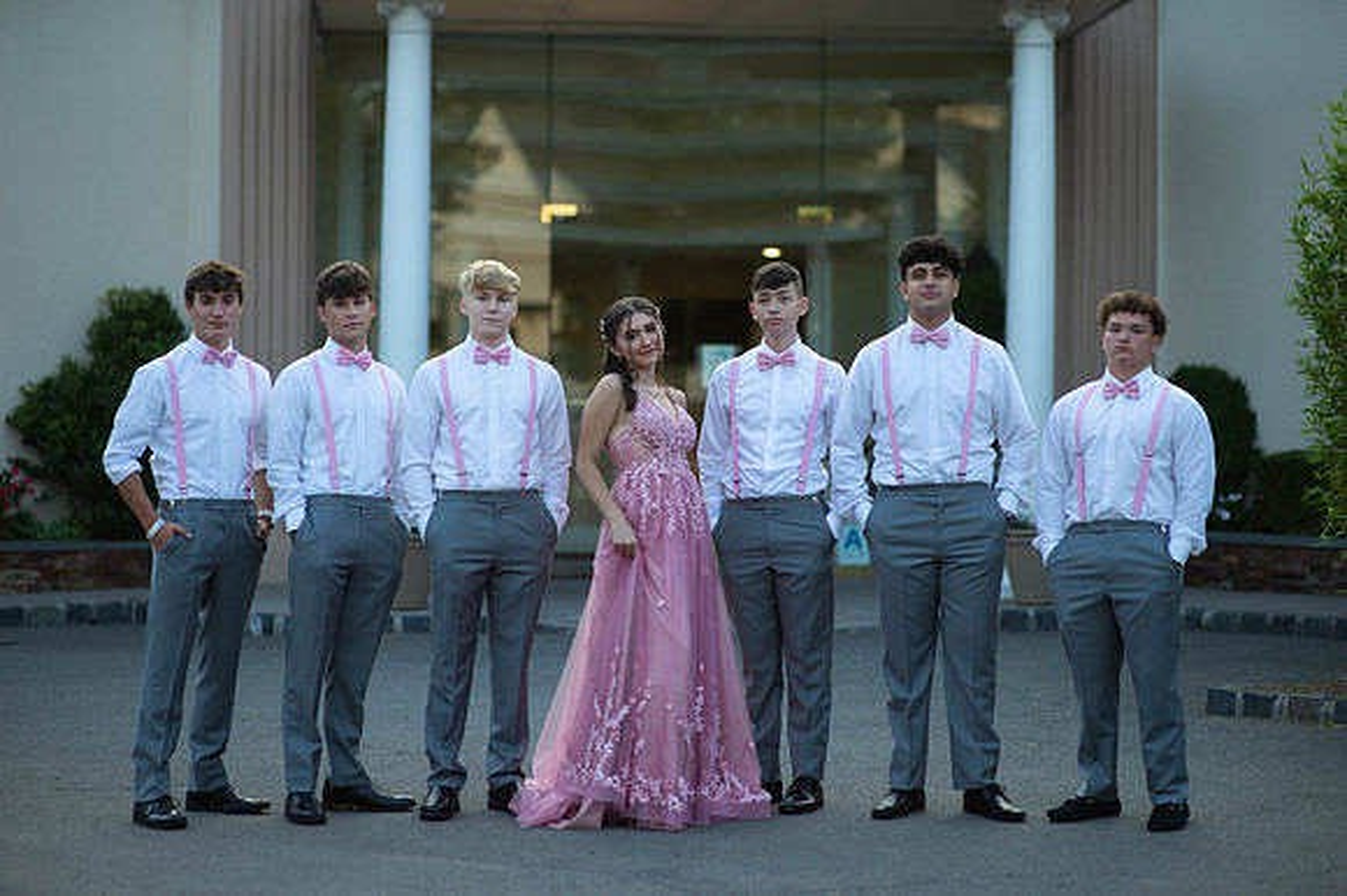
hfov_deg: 23.9
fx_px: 3178
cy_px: 448
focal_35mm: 85
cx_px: 674
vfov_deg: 16.1
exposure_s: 1/1000
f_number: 2
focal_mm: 85
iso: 250
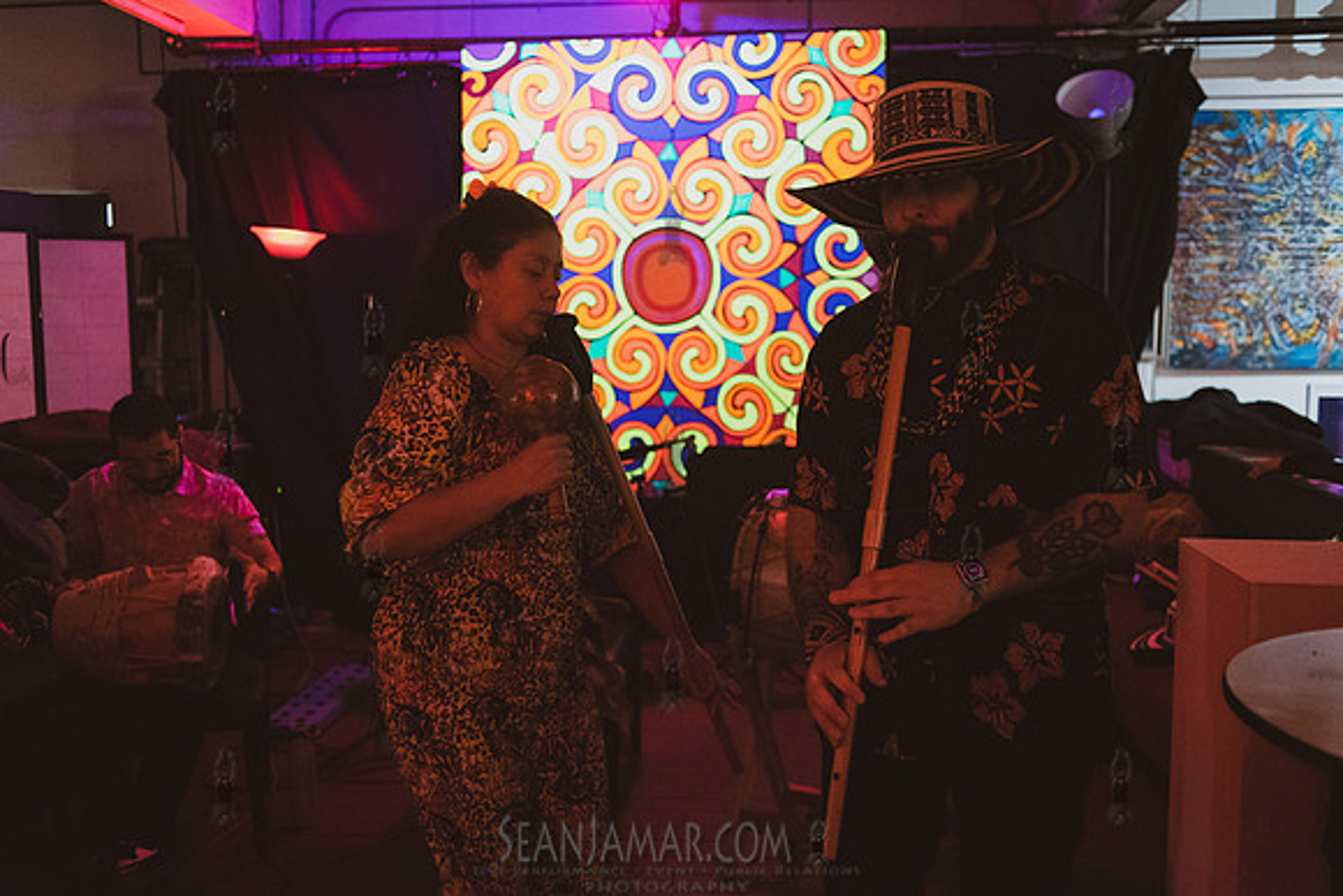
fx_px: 1333
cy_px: 448
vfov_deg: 37.1
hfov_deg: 53.5
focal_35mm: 36
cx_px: 672
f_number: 2.8
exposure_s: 1/160
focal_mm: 35
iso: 8000
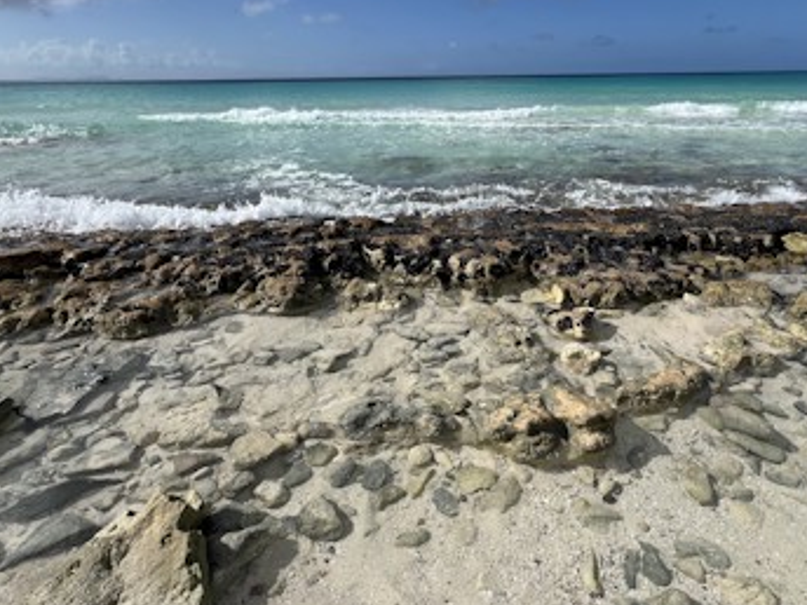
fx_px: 396
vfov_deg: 74.5
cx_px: 462
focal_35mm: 17
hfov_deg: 90.4
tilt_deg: -31.4
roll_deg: +1.4
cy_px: 338
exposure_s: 1/2222
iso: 32
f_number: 1.8
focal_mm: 1.57
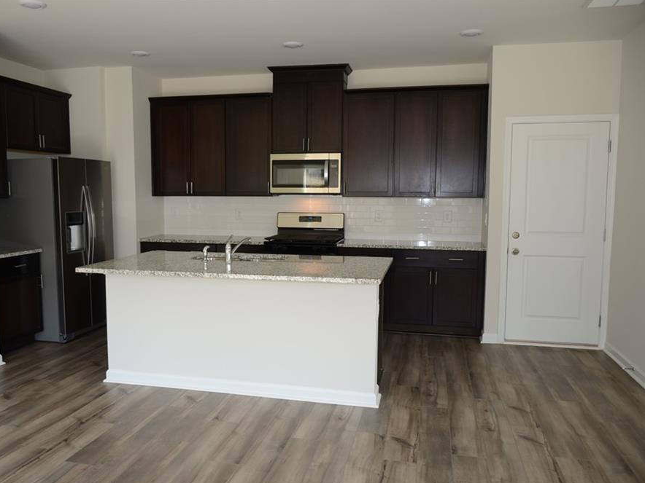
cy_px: 244
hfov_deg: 59.8
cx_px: 285
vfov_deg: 46.8
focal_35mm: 30
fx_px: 559
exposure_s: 1/60
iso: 200
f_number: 3.5
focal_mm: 18
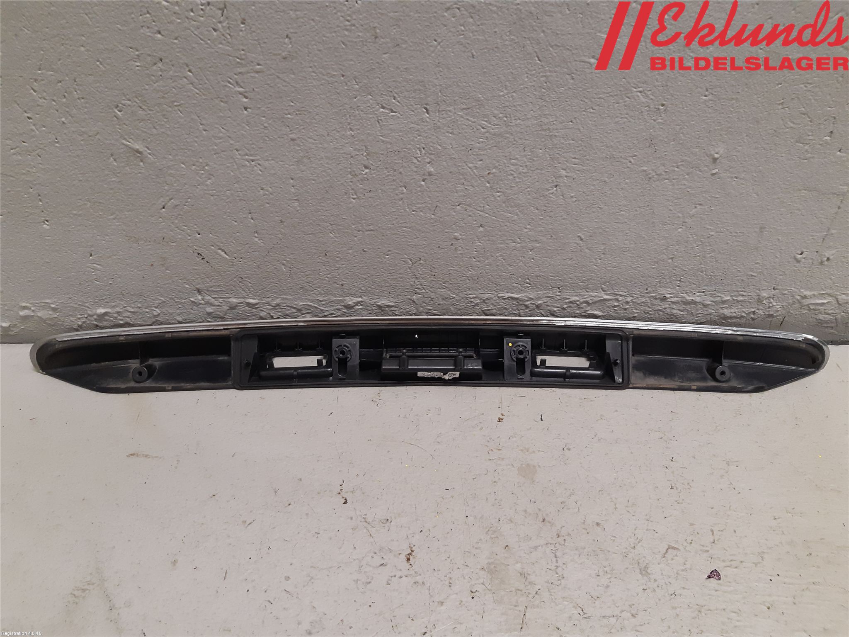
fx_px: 638
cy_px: 318
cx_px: 424
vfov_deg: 53.1
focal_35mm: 26
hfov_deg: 67.3
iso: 200
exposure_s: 1/50
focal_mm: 3.93
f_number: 1.7
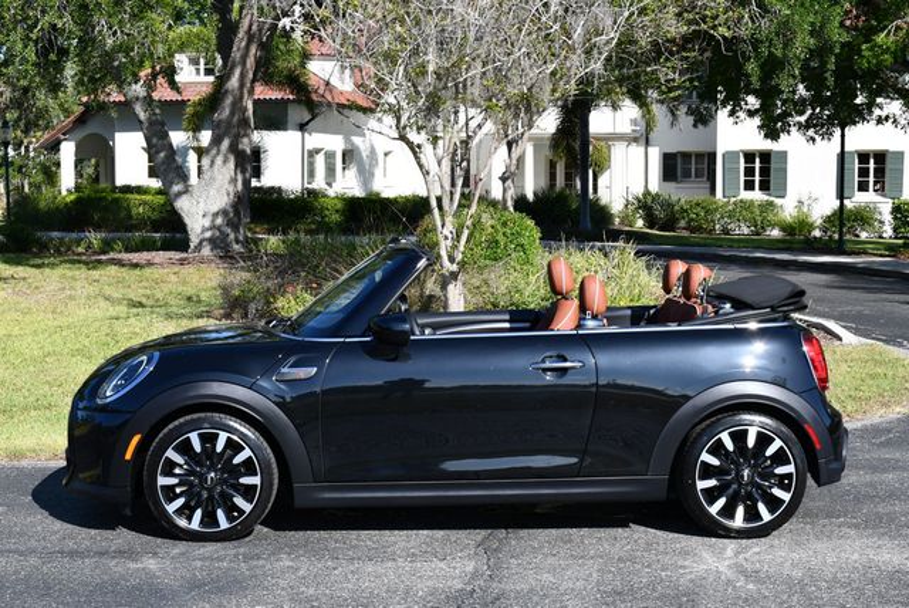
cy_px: 304
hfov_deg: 33.4
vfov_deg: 22.7
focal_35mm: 60
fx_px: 1516
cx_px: 454
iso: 160
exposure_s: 1/250
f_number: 8
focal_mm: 30
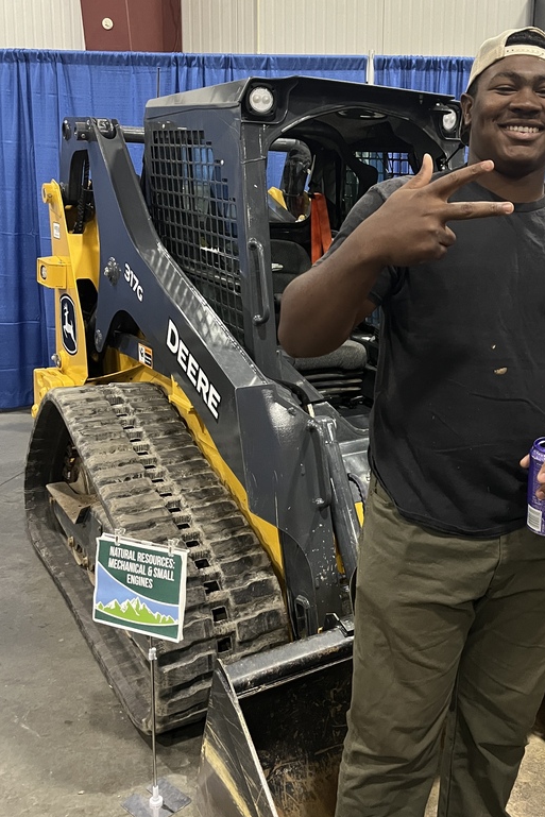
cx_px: 406
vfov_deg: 52.9
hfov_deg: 36.1
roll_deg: -2.1
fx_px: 817
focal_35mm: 36
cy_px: 338
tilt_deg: -11.7
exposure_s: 1/48
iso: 500
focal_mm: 5.1
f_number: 1.6
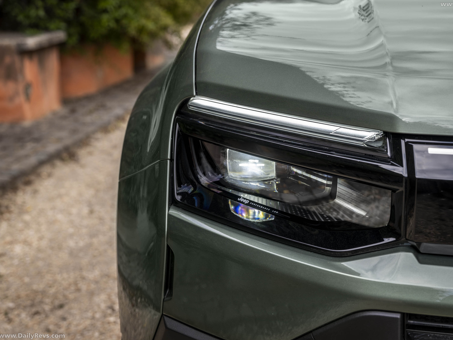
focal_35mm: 63
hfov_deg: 30.7
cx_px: 252
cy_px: 170
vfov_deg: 23.3
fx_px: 824
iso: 64
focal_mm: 58
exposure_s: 1/100
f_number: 5
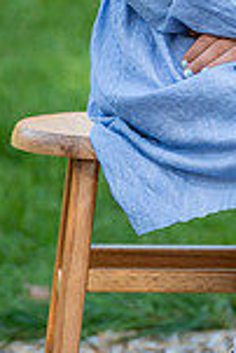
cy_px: -168
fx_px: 5837
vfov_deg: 3.5
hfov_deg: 2.3
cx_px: 251
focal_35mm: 595
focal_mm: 200
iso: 100
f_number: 6.3
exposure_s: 1/100
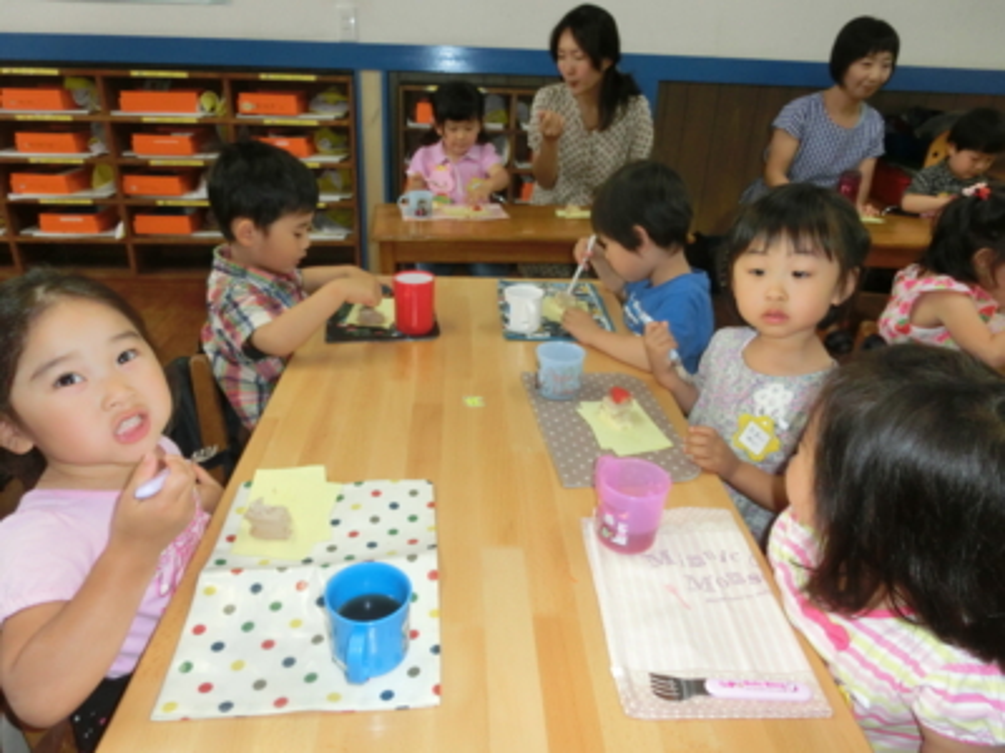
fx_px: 697
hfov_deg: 71.6
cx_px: 502
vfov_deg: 56.8
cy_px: 376
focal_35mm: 24
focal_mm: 4.24
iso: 400
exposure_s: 1/125
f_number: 3
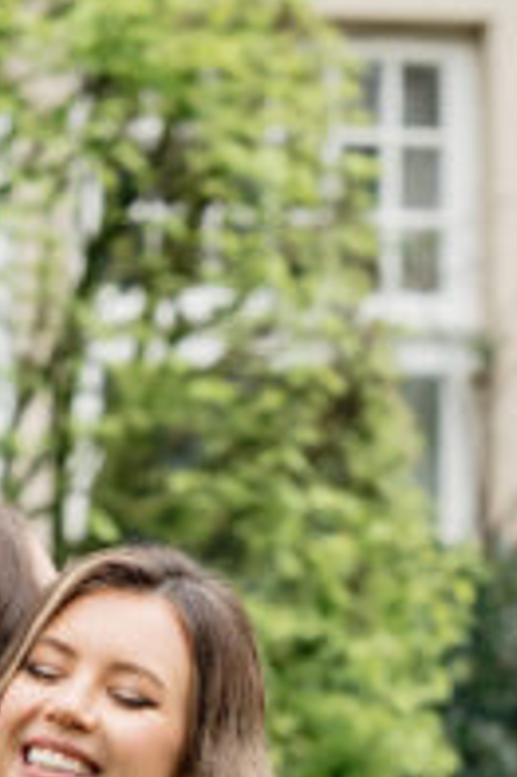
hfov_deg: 3.1
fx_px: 9537
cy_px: 1550
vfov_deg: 4.6
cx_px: 381
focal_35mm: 442
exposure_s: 1/250
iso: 320
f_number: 4.5
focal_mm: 85
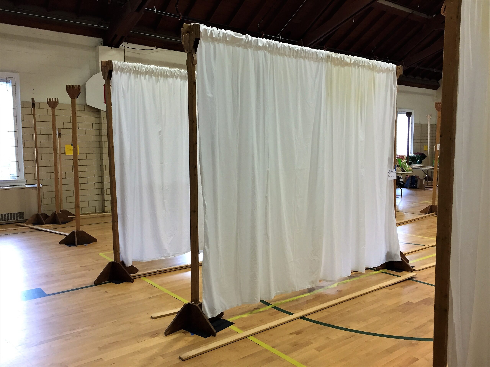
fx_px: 411
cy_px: 184
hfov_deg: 61.7
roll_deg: +0.0
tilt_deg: -5.2
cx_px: 245
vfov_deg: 48.2
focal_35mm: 29
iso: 100
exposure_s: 1/30
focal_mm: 4.15
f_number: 2.2
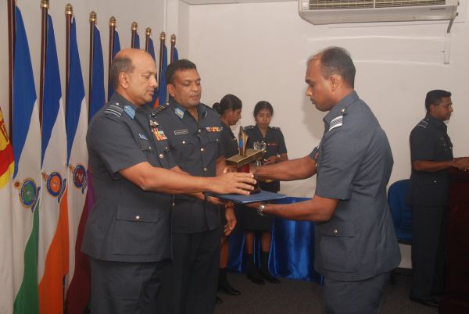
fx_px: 626
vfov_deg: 28.2
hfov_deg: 41.1
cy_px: 157
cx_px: 234
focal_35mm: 48
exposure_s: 1/100
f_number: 5.6
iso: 400
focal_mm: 32
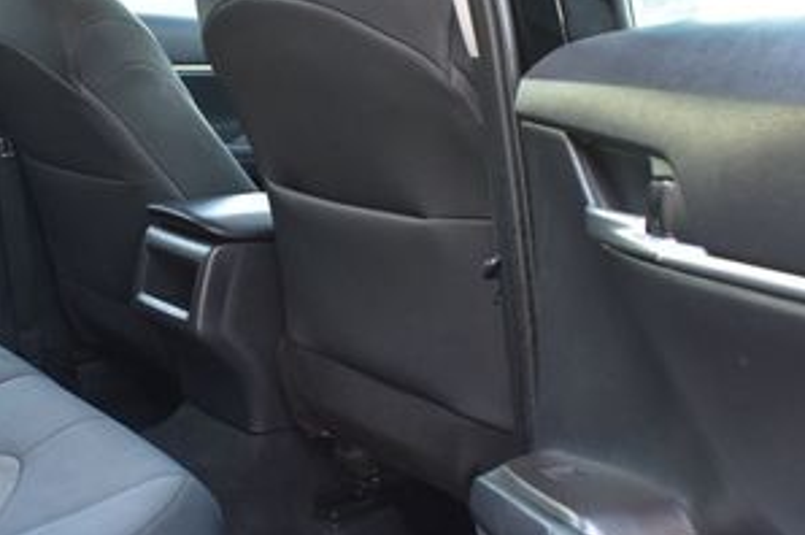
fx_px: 1296
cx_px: 297
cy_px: 300
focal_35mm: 58
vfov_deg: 23.3
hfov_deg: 34.3
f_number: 6.3
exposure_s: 1/20
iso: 400
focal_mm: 18
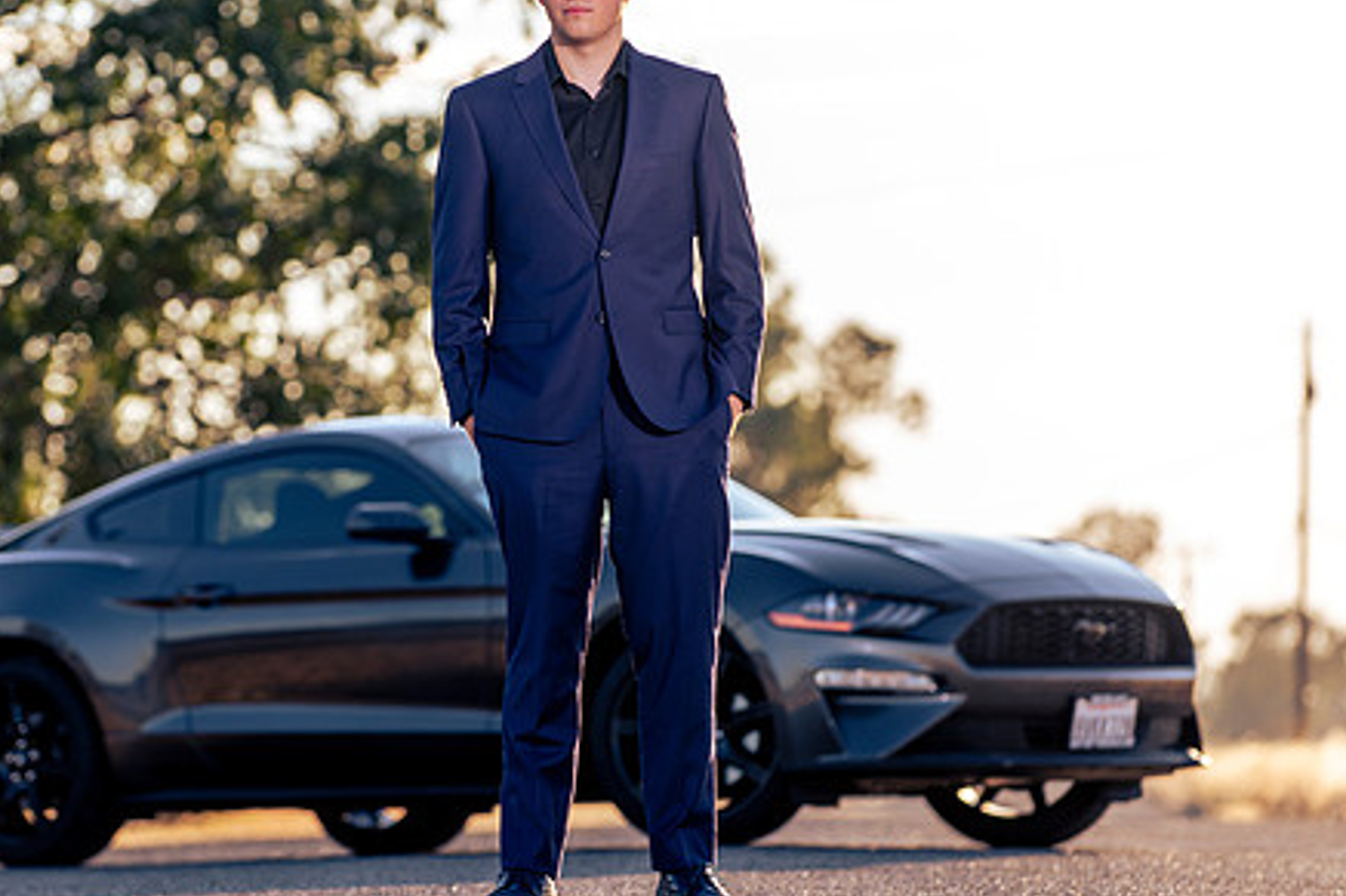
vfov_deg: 6.2
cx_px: 533
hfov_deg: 9.2
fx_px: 8334
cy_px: 389
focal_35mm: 223
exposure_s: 1/250
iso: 31
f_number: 4
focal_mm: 160
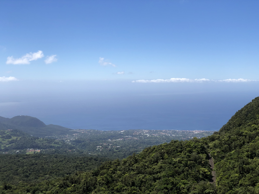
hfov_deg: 36.8
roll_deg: +1.8
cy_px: 97
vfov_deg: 28.0
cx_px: 130
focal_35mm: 52
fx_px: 389
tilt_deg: -2.9
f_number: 2.4
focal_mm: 6
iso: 16
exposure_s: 1/1919
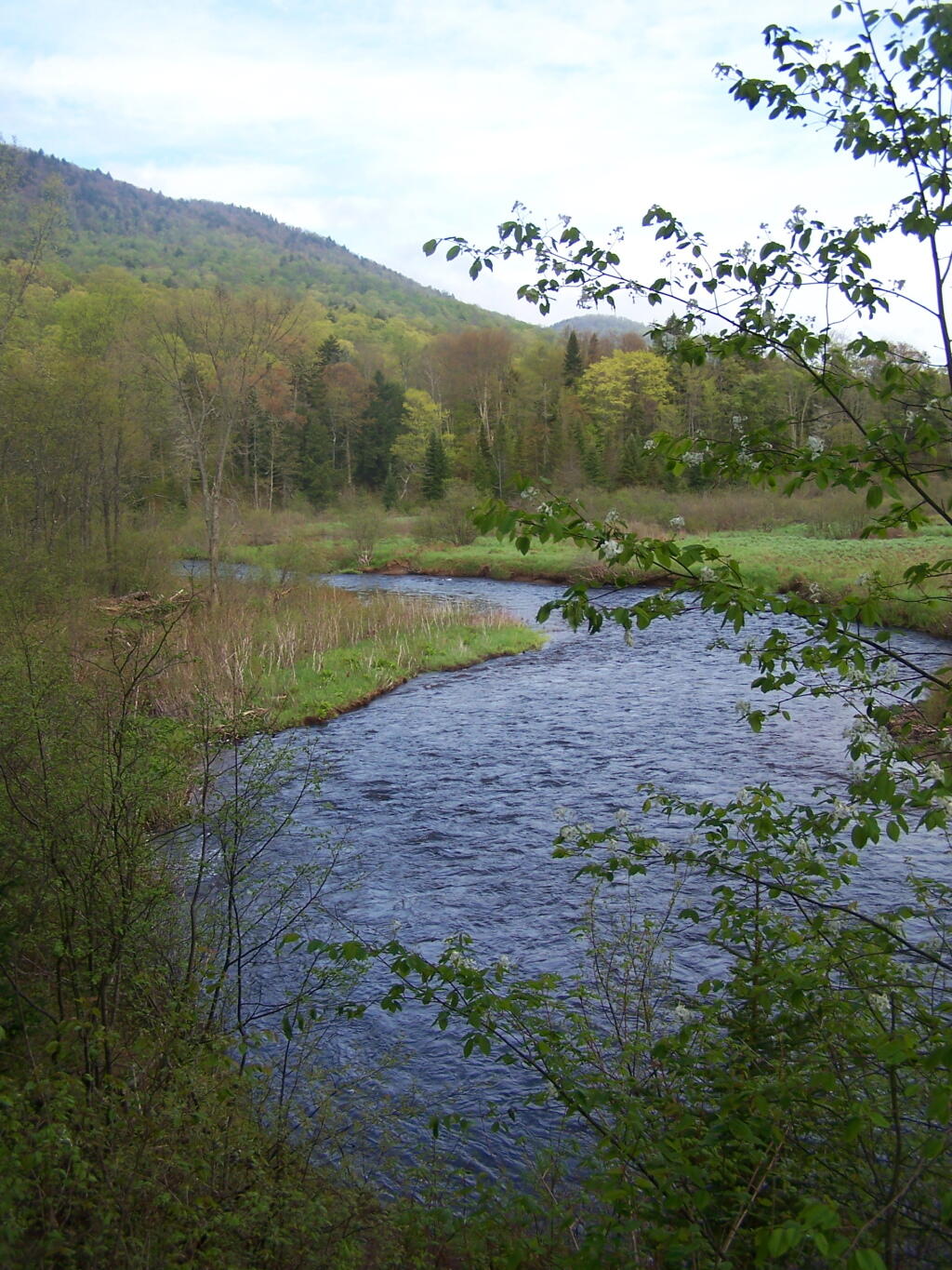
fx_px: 1393
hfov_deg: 37.7
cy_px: 635
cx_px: 476
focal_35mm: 38
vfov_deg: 49.0
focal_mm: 6.3
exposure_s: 1/500
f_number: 2.8
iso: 80
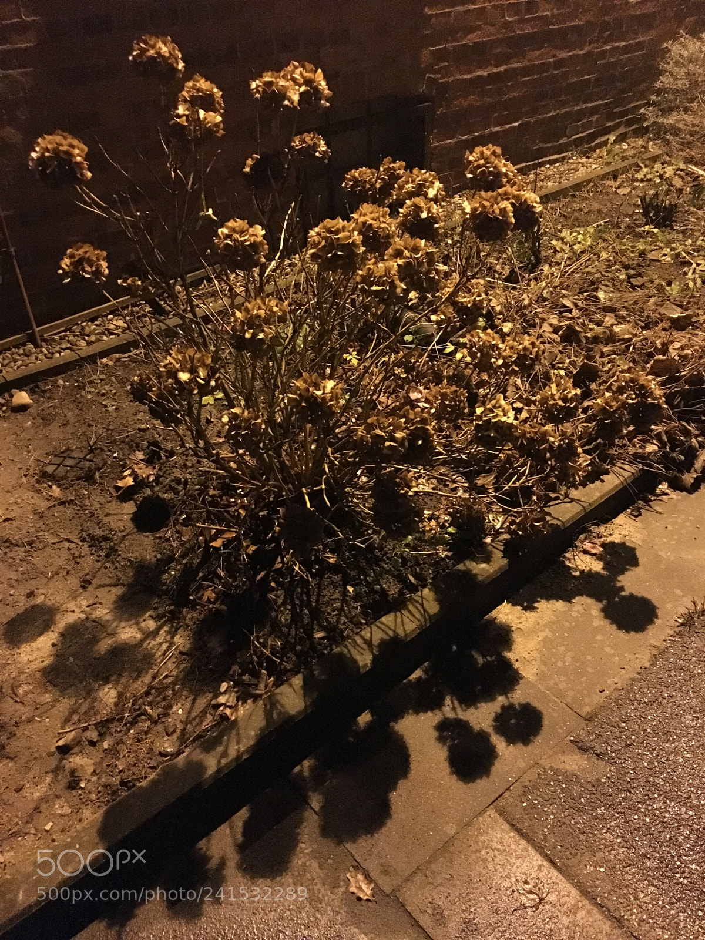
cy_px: 470
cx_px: 352
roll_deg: +4.9
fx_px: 787
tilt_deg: -34.6
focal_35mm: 29
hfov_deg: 48.2
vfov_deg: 61.7
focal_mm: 4.15
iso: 1250
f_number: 2.2
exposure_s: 1/17
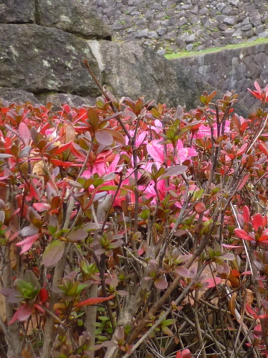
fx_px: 795
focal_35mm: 77
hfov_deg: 19.1
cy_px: 164
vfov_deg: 25.3
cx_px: 185
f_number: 3.5
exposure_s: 1/125
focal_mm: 4.3
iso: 100
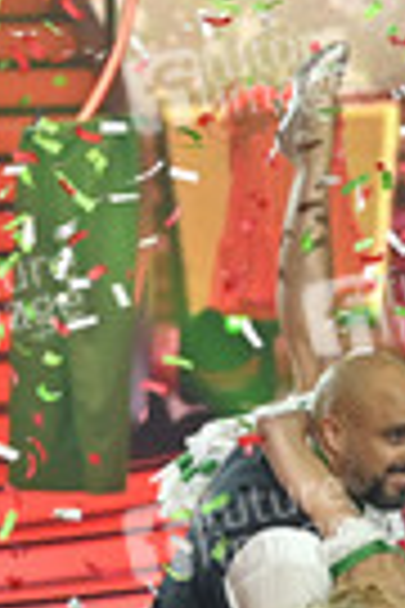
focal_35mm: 325
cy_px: 644
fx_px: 5484
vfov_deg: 6.3
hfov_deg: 4.2
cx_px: 299
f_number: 4
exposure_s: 1/320
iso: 800
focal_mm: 97
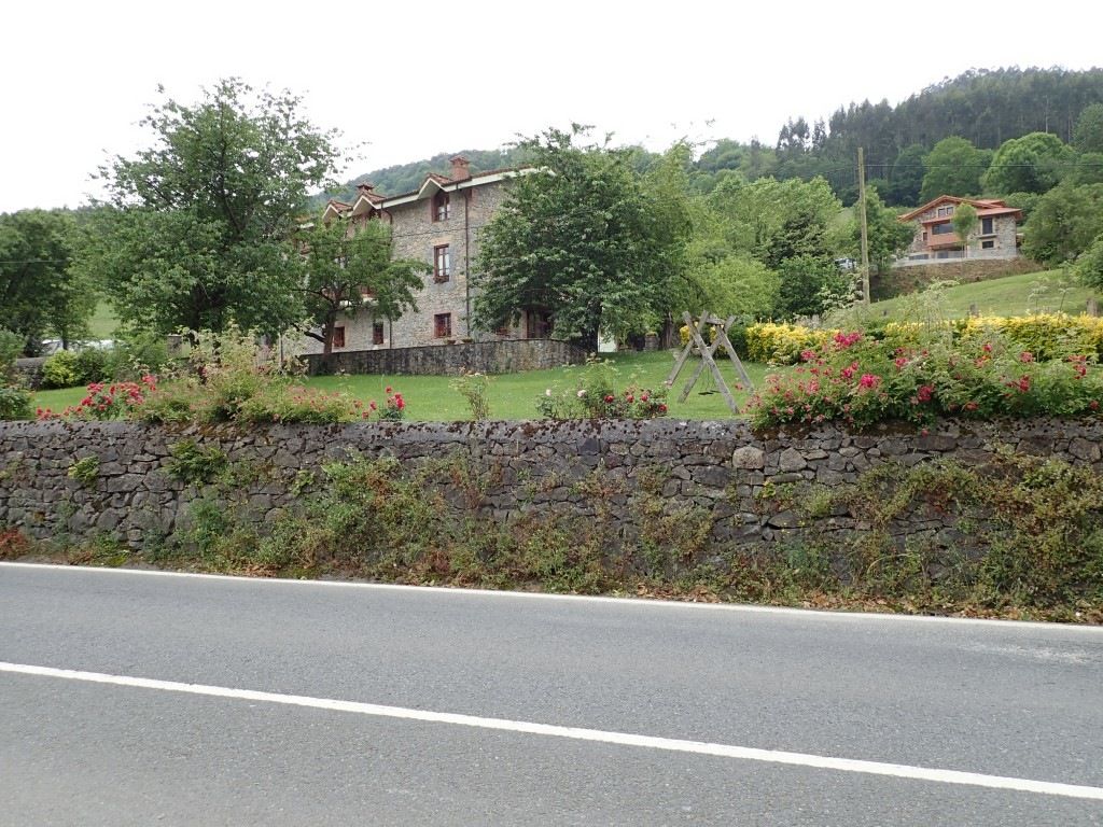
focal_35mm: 25
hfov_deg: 69.4
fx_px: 797
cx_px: 552
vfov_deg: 54.9
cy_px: 414
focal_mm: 4.5
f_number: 2.8
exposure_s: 1/200
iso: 100
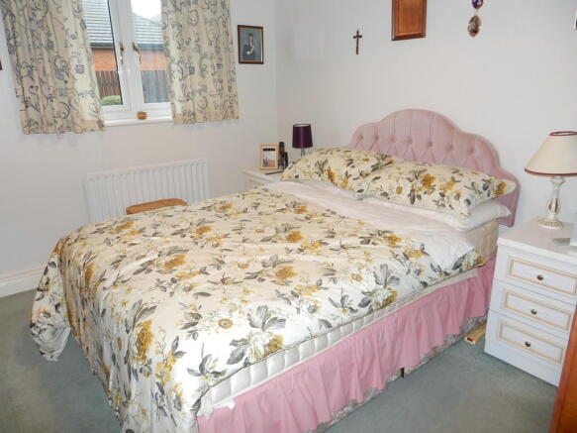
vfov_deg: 54.9
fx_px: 417
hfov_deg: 69.4
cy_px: 216
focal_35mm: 25
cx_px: 288
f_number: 3.7
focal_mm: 4.5
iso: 250
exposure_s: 1/30
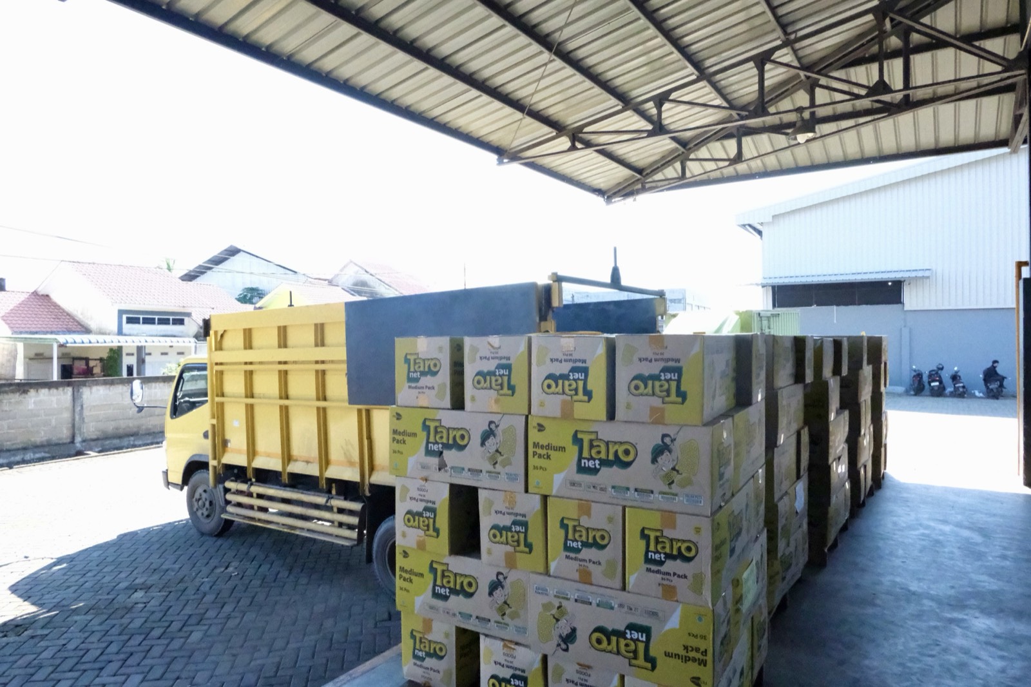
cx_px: 516
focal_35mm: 23
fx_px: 659
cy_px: 344
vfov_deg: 55.1
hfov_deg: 76.1
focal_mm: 15.2
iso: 25600
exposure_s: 1/4000
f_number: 8
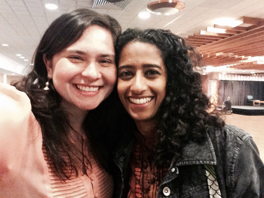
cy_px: 99
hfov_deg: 52.6
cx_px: 132
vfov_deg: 40.7
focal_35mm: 35
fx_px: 267
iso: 640
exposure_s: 1/15
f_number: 2.4
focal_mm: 2.18
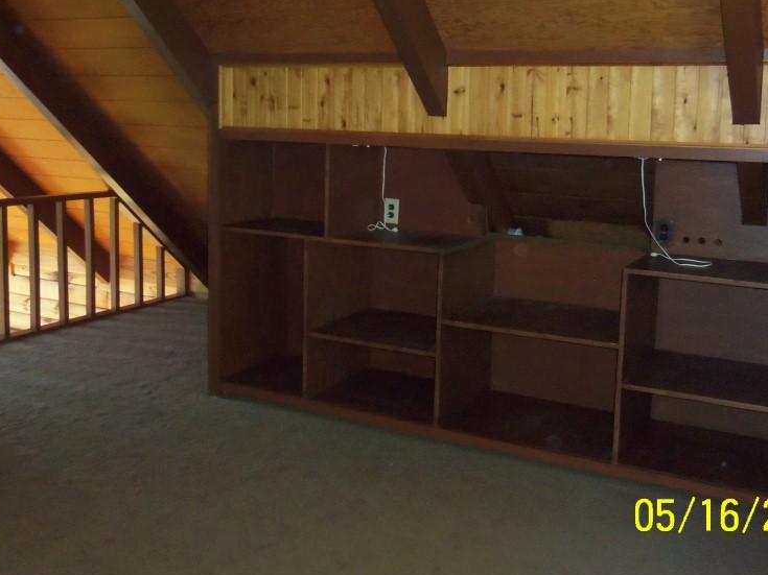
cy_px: 214
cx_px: 368
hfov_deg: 47.9
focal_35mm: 39
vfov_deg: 36.6
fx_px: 865
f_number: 3.9
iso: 400
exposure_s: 1/40
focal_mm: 5.1
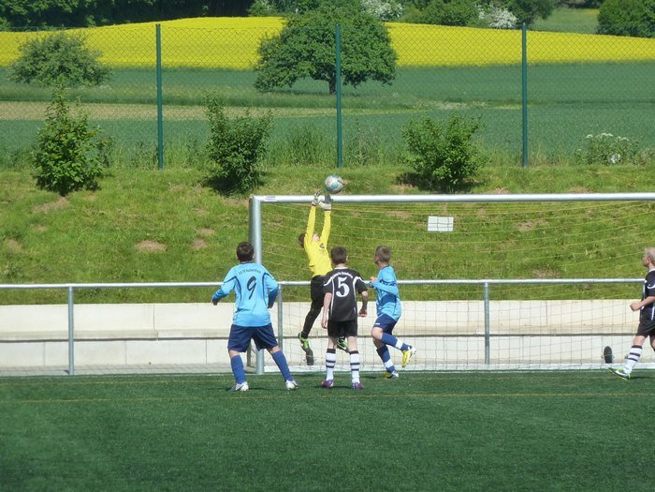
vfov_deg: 5.0
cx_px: 328
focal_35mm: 300
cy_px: 246
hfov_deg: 6.6
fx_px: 5677
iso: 250
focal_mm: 49.2
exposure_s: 1/800
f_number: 5.6
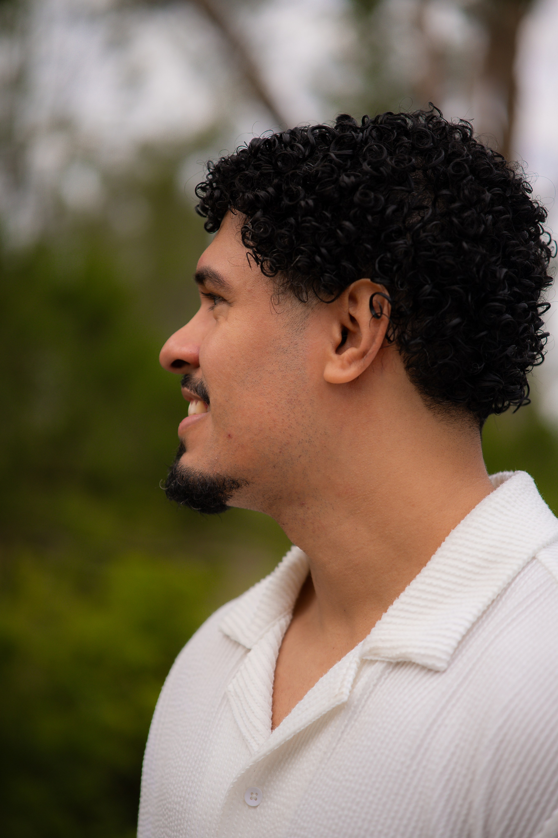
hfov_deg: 15.9
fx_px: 2000
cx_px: 275
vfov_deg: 23.6
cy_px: 422
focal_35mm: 86
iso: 100
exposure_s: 1/400
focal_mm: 56
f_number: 1.7
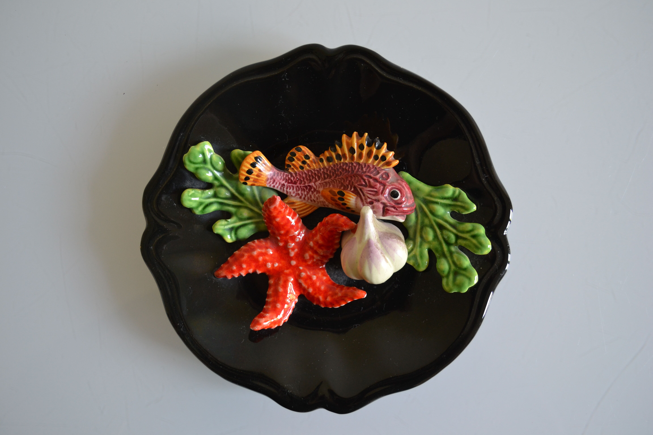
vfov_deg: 40.0
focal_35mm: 33
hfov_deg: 57.2
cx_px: 326
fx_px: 599
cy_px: 218
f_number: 4
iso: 400
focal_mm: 22
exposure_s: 1/20
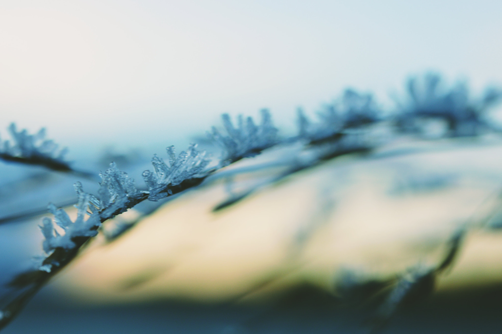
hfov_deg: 22.6
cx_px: 251
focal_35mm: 90
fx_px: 1254
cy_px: 167
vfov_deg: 15.2
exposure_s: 1/200
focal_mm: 60
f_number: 8
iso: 400
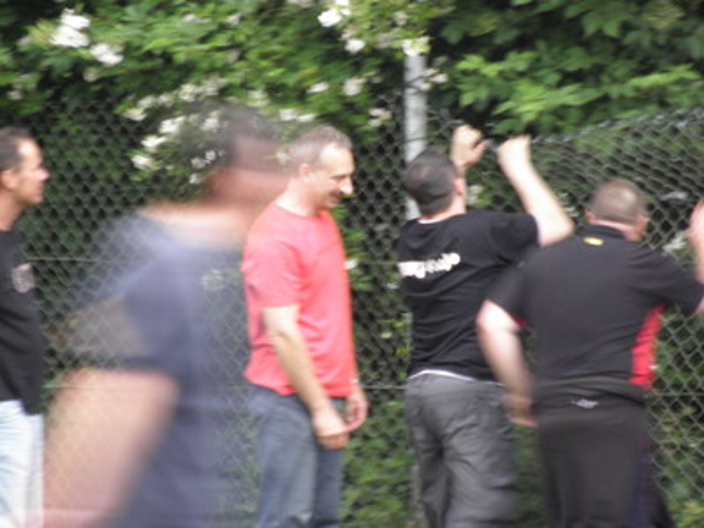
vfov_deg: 2.8
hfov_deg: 3.7
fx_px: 10881
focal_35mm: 535
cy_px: 264
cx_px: 352
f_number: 5
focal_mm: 95.26
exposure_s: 1/10
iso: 125
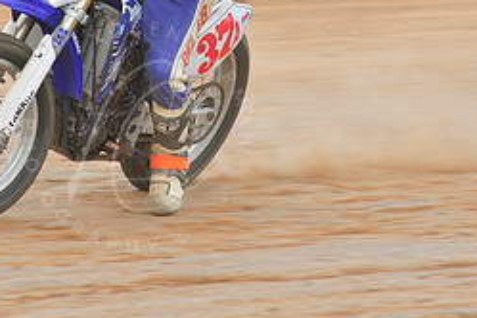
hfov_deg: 4.4
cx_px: 136
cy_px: -40
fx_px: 6174
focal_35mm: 466
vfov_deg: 2.9
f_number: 8
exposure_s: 1/400
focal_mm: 200
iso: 800
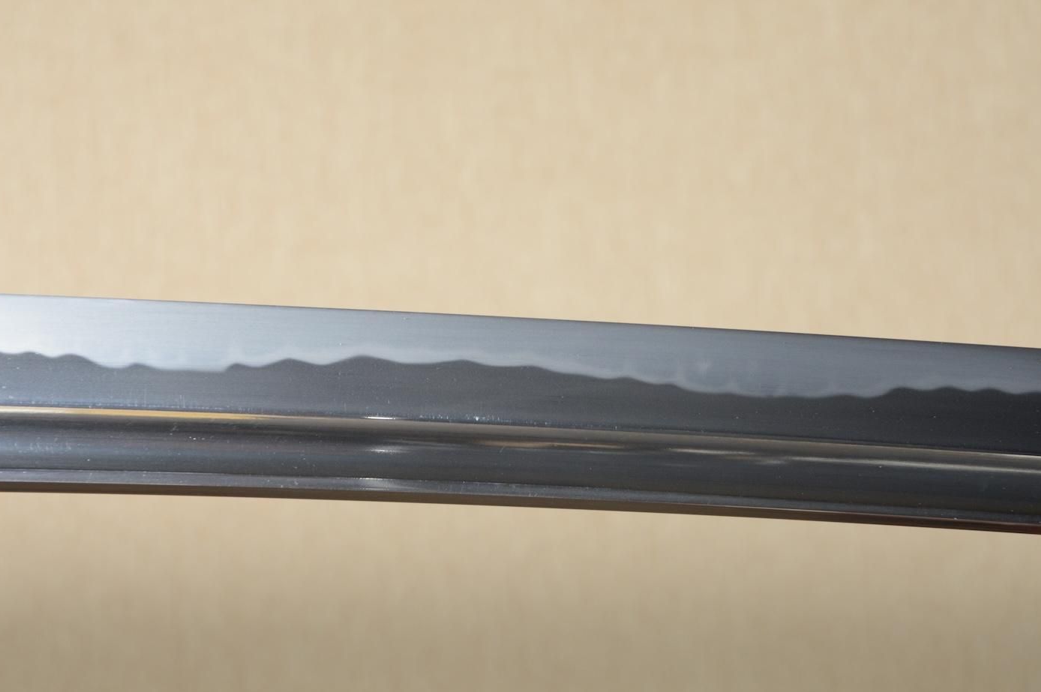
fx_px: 3496
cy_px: 348
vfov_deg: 11.3
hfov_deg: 16.9
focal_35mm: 121
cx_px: 518
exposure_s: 1/1.6
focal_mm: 80
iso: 400
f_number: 11
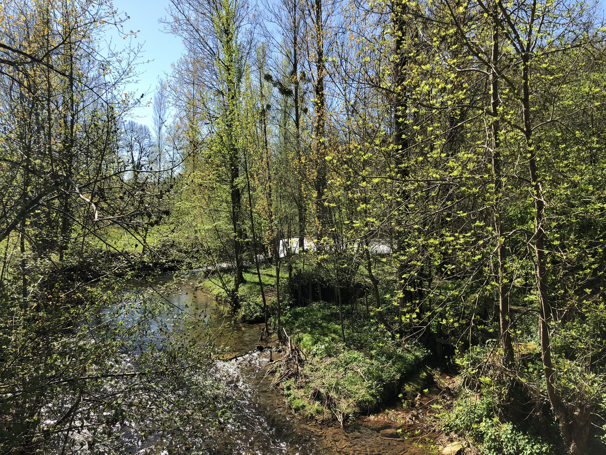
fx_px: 490
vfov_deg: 49.7
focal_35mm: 28
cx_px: 303
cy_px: 228
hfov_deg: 63.4
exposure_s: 1/873
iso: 20
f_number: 1.8
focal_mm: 4
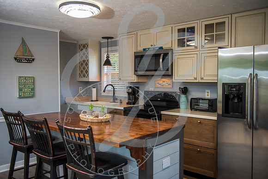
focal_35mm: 32
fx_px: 238
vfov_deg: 41.1
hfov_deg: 58.7
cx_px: 134
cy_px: 90
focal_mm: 32
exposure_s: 1/200
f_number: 2.8
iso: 400
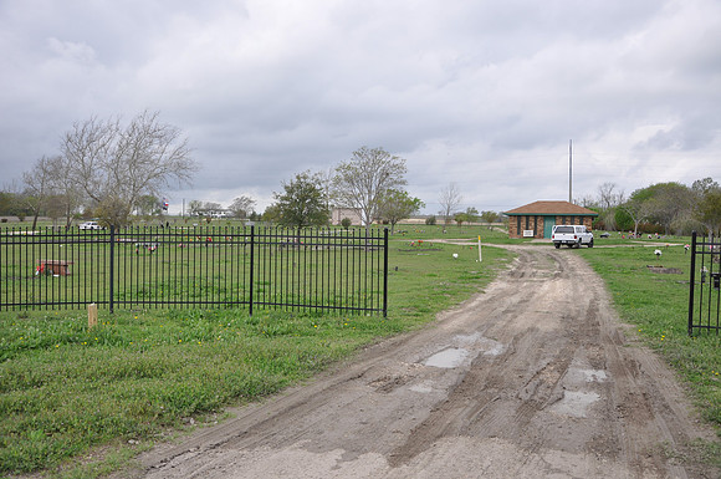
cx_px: 360
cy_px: 240
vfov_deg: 39.9
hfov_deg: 57.3
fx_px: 660
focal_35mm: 33
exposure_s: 1/160
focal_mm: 22
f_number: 6.3
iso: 200
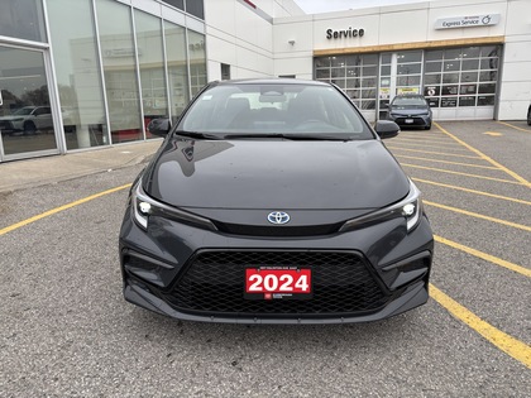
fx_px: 399
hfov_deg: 67.3
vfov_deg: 53.1
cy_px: 199
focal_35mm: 26
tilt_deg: -13.3
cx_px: 266
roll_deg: +0.8
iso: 50
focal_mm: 5.96
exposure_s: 1/539
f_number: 1.6
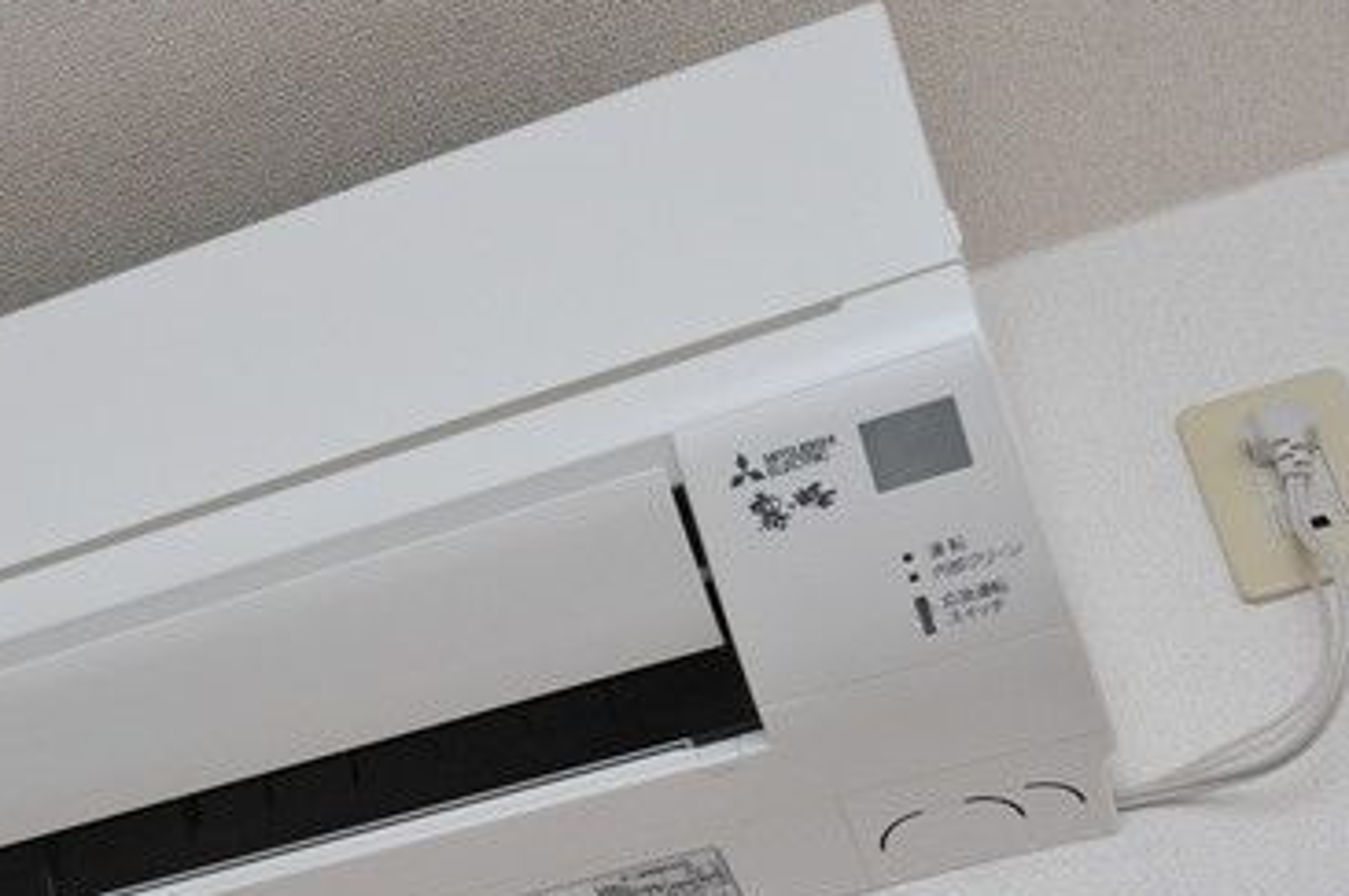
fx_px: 2358
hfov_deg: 30.8
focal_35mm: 63
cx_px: 203
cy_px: 688
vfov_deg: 21.3
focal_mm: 24
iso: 1000
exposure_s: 1/250
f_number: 11
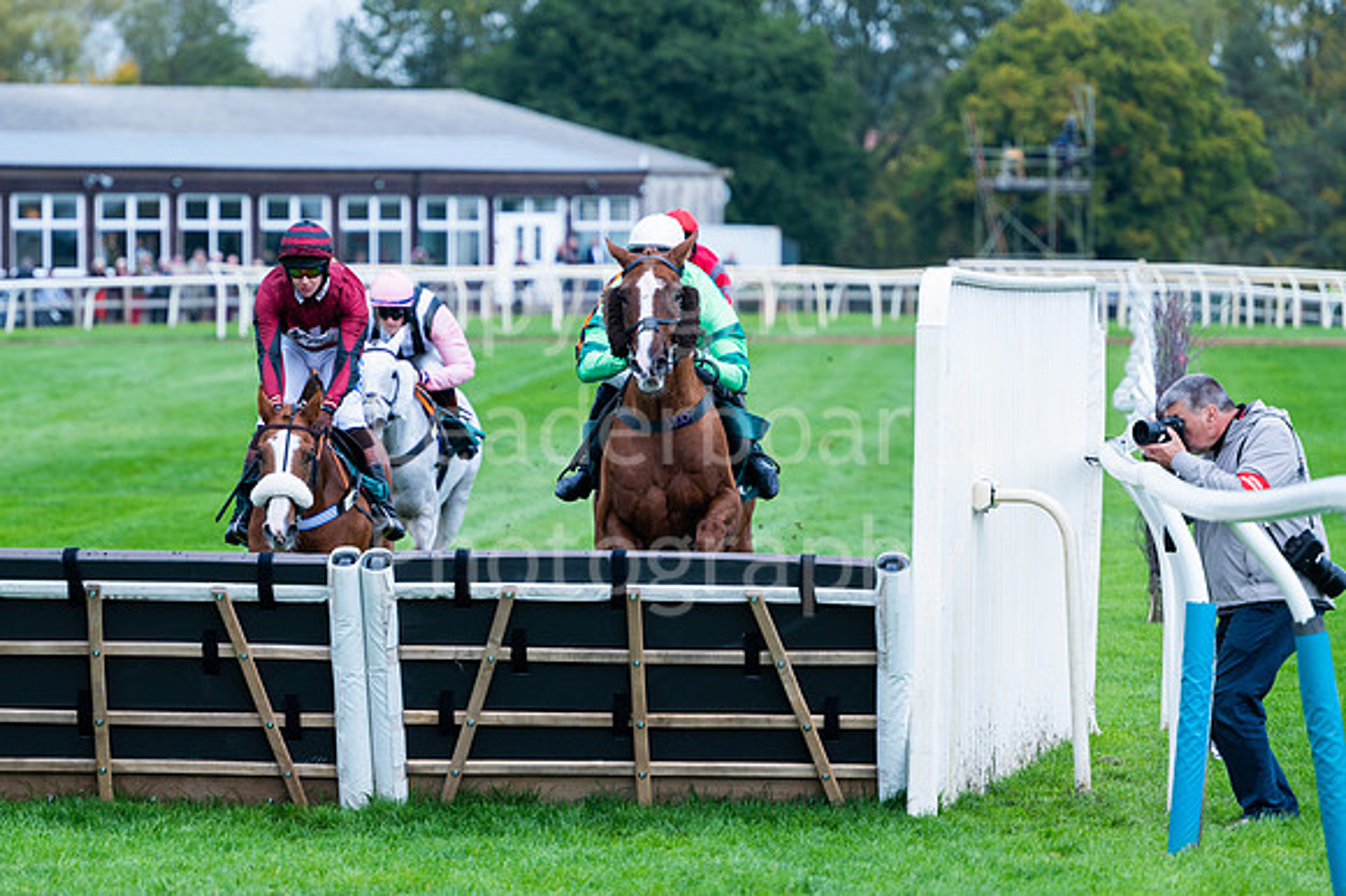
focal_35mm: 205
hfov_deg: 10.0
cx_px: 619
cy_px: 400
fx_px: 7672
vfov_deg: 6.7
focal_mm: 185
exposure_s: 1/1600
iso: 500
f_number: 4
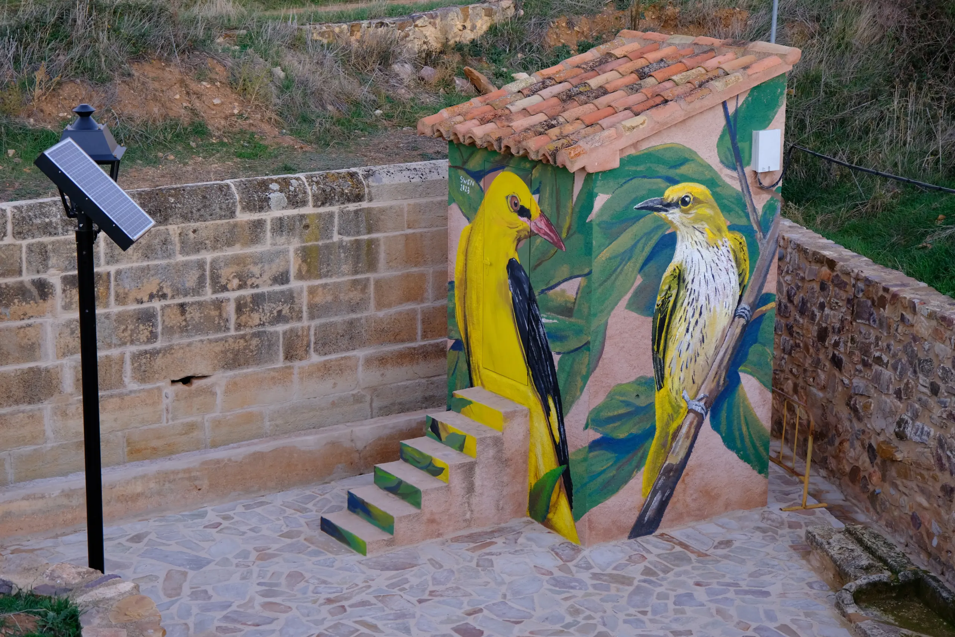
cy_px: 318
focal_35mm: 64
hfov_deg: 31.4
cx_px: 478
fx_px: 1698
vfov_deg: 21.2
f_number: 4
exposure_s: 1/110
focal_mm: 42.9
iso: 800
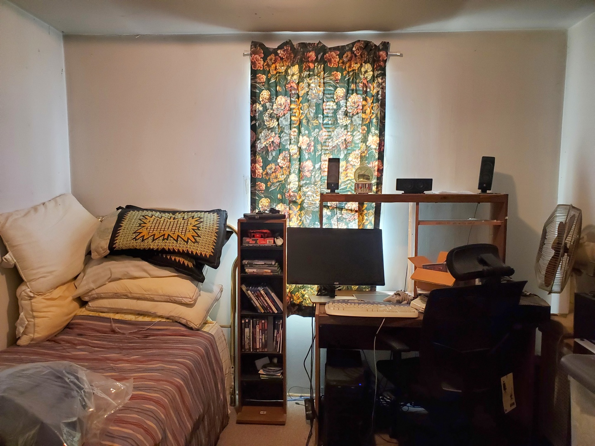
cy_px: 223
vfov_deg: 53.1
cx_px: 298
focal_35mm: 26
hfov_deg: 67.3
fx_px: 447
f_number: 2.4
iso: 320
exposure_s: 1/40
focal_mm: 4.3
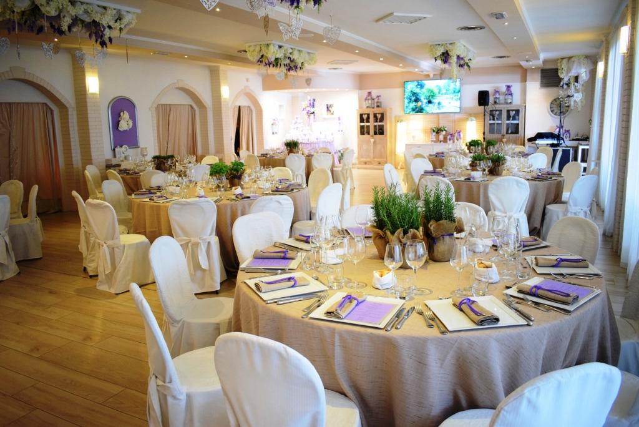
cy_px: 214
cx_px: 320
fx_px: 480
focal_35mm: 27
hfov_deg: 67.4
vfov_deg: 48.0
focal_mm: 18
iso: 1250
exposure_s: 1/60
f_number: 3.5
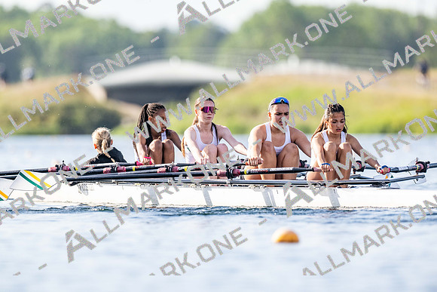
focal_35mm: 600
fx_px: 7285
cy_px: 146
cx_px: 218
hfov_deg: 3.4
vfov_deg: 2.3
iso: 900
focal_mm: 600
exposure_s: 1/2500
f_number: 5.6
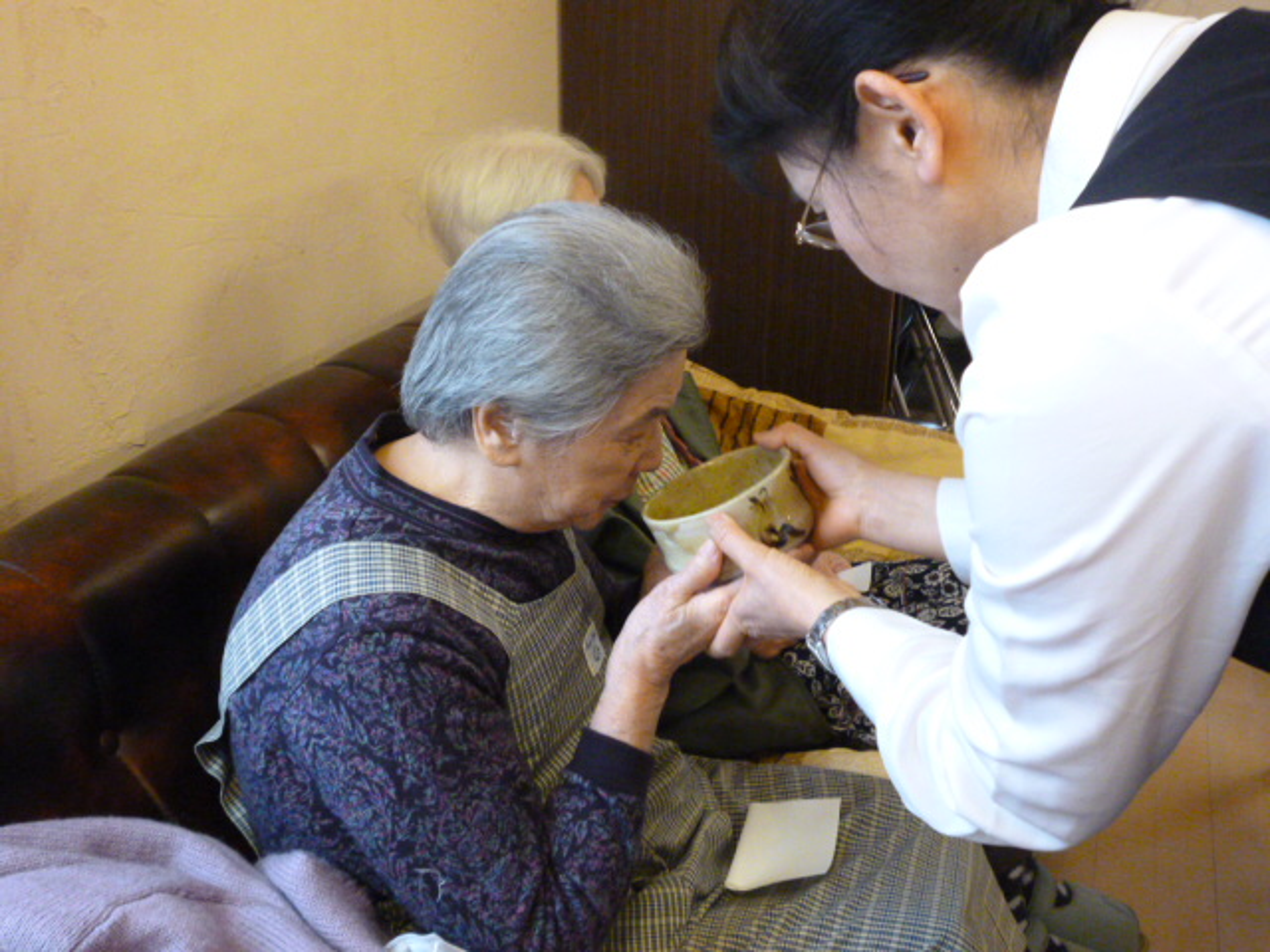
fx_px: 1321
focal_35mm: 36
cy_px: 476
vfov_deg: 39.7
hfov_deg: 51.4
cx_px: 635
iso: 800
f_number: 3.5
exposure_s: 1/80
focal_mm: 6.4
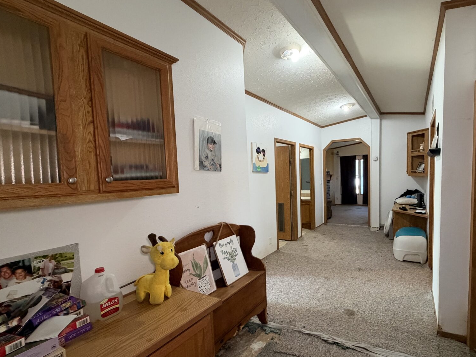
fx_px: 248
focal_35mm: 18
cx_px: 289
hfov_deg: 86.5
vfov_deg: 71.5
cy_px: 192
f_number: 2.2
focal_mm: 2.22
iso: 640
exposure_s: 1/60
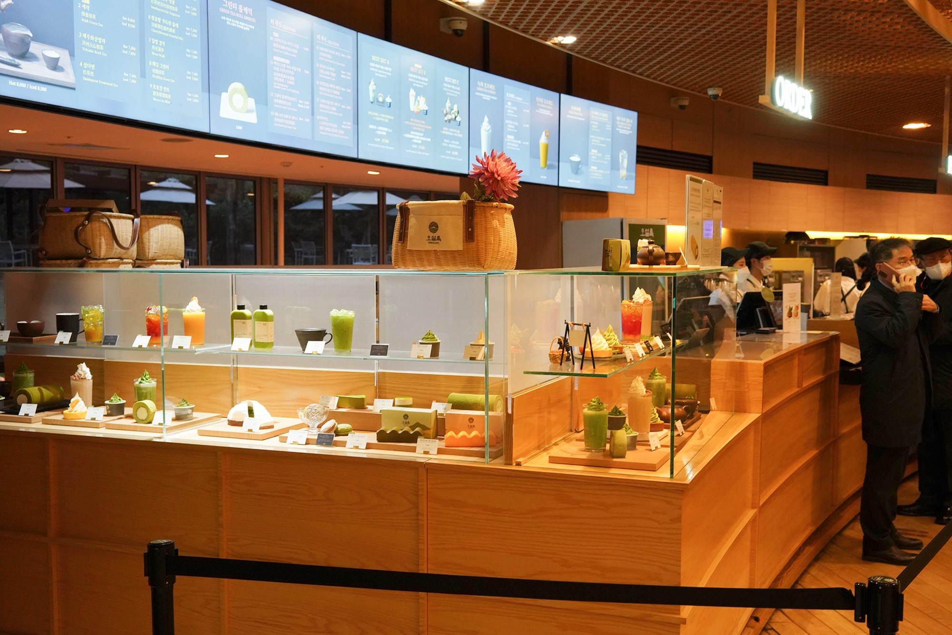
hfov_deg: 54.4
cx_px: 476
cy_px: 318
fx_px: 926
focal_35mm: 35
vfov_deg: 37.9
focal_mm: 35
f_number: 5
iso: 3200
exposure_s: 1/100
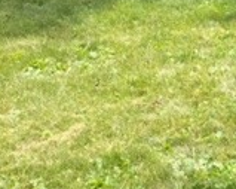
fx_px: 796
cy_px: -77
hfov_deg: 14.4
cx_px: 450
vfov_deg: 12.9
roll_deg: +1.4
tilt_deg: -9.9
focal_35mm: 114
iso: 32
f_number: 2.2
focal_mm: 4.15
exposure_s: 1/482
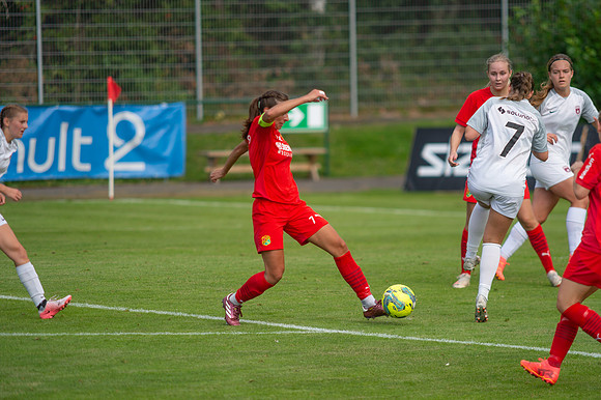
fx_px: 7007
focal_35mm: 420
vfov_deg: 3.3
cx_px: 300
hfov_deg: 4.9
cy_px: 200
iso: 220
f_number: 4
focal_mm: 420
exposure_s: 1/1250
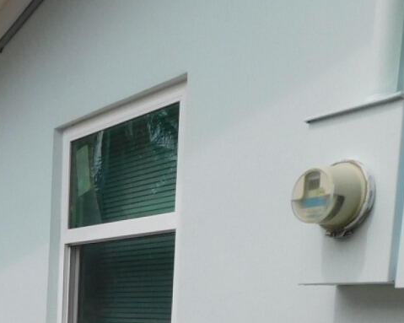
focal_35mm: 75
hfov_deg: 20.8
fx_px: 897
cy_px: 418
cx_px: -234
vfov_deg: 18.9
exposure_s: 1/400
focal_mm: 4
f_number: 6
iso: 125
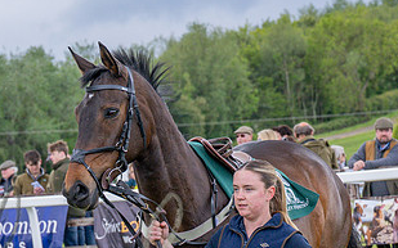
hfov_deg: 6.9
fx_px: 3308
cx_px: 50
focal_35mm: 305
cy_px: 260
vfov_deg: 4.3
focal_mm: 70
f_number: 5
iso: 400
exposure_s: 1/800
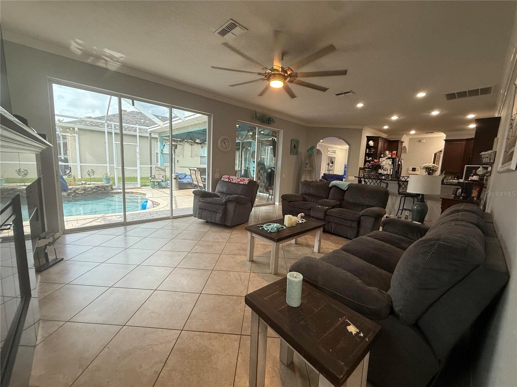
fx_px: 209
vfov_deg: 85.7
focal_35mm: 14
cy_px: 194
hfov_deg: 102.1
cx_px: 258
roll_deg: -3.0
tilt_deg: -7.2
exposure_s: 1/120
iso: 320
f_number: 2.2
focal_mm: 2.22
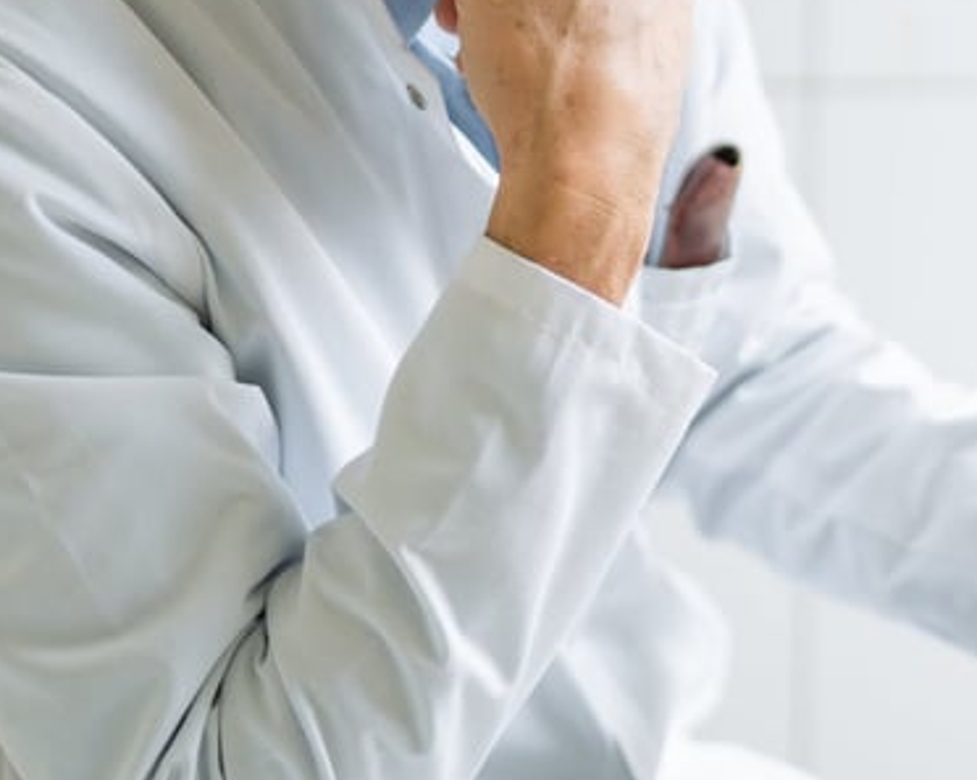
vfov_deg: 14.4
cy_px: 88
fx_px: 3063
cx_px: 596
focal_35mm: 106
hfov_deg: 18.1
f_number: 1.6
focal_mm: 35
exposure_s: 1/640
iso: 800
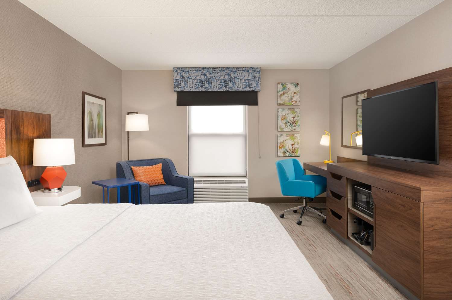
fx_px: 251
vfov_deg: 61.8
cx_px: 226
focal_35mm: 20
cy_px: 150
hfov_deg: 84.0
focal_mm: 20
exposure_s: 1/1.67
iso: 320
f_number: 11
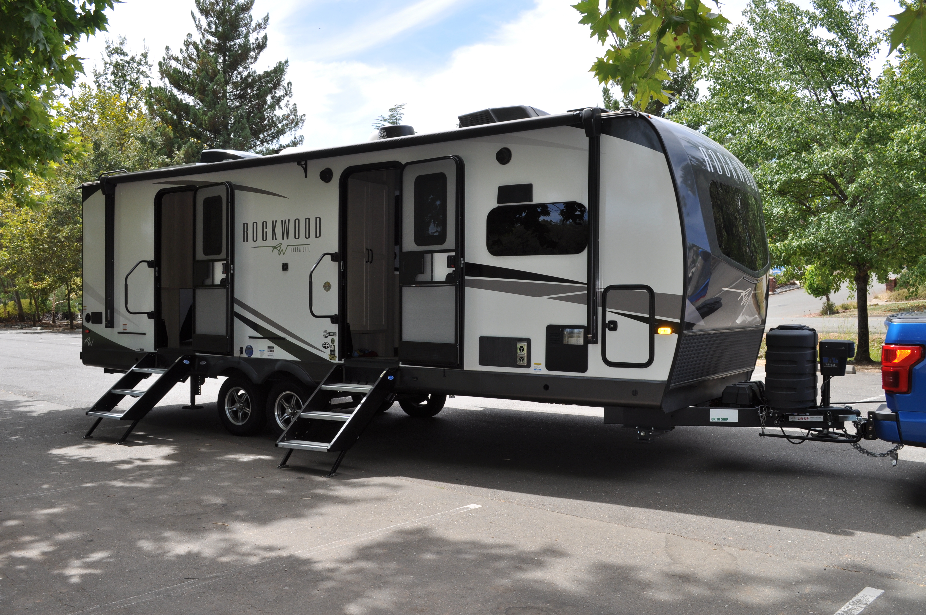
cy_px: 308
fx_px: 848
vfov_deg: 39.9
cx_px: 463
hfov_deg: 57.3
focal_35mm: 33
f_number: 9
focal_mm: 22
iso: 200
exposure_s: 1/200
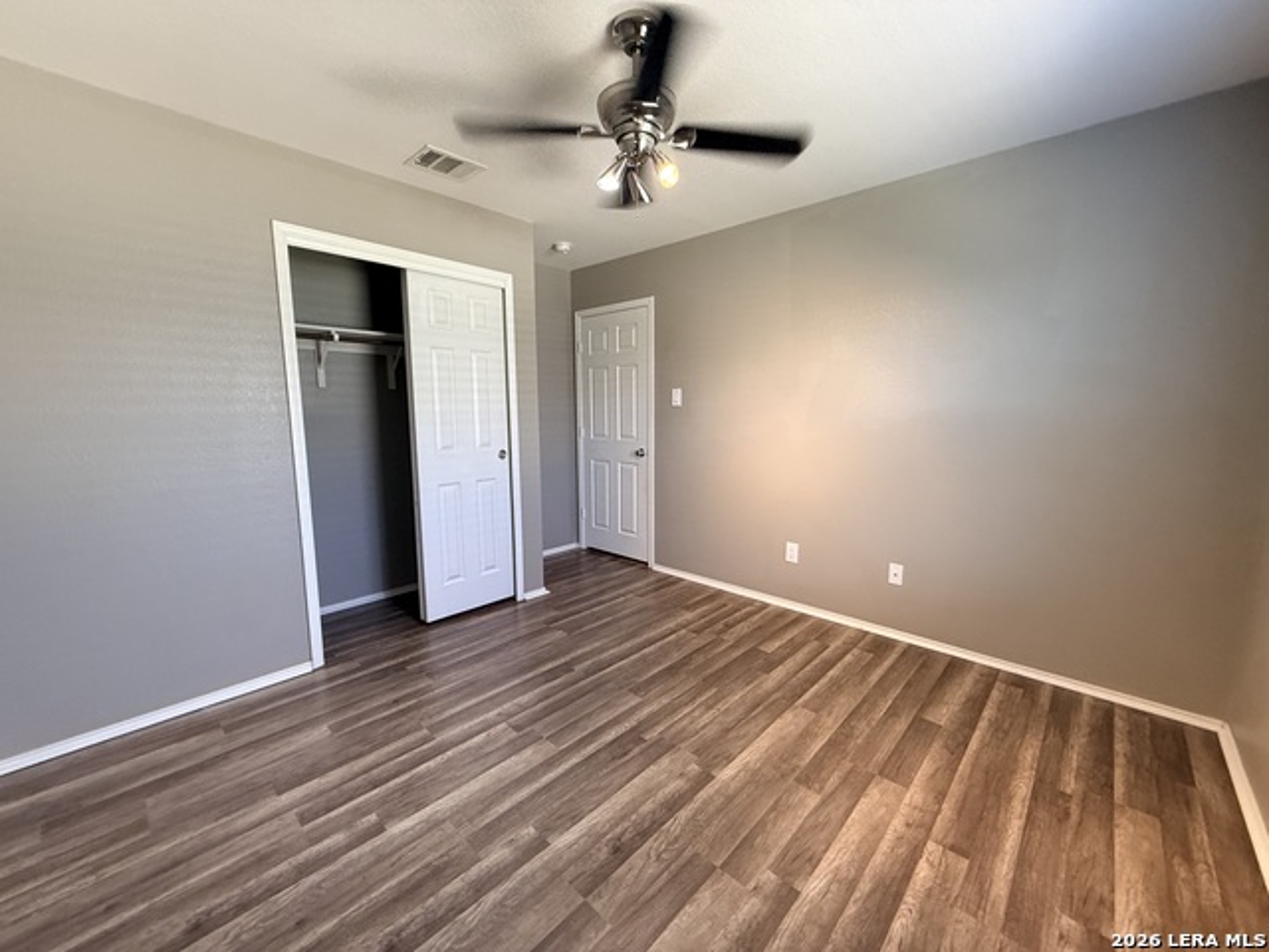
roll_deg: +0.0
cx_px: 634
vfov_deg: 85.7
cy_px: 476
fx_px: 513
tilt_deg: -7.6
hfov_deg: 102.1
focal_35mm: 14
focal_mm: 2.22
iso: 320
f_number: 2.2
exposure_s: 1/74
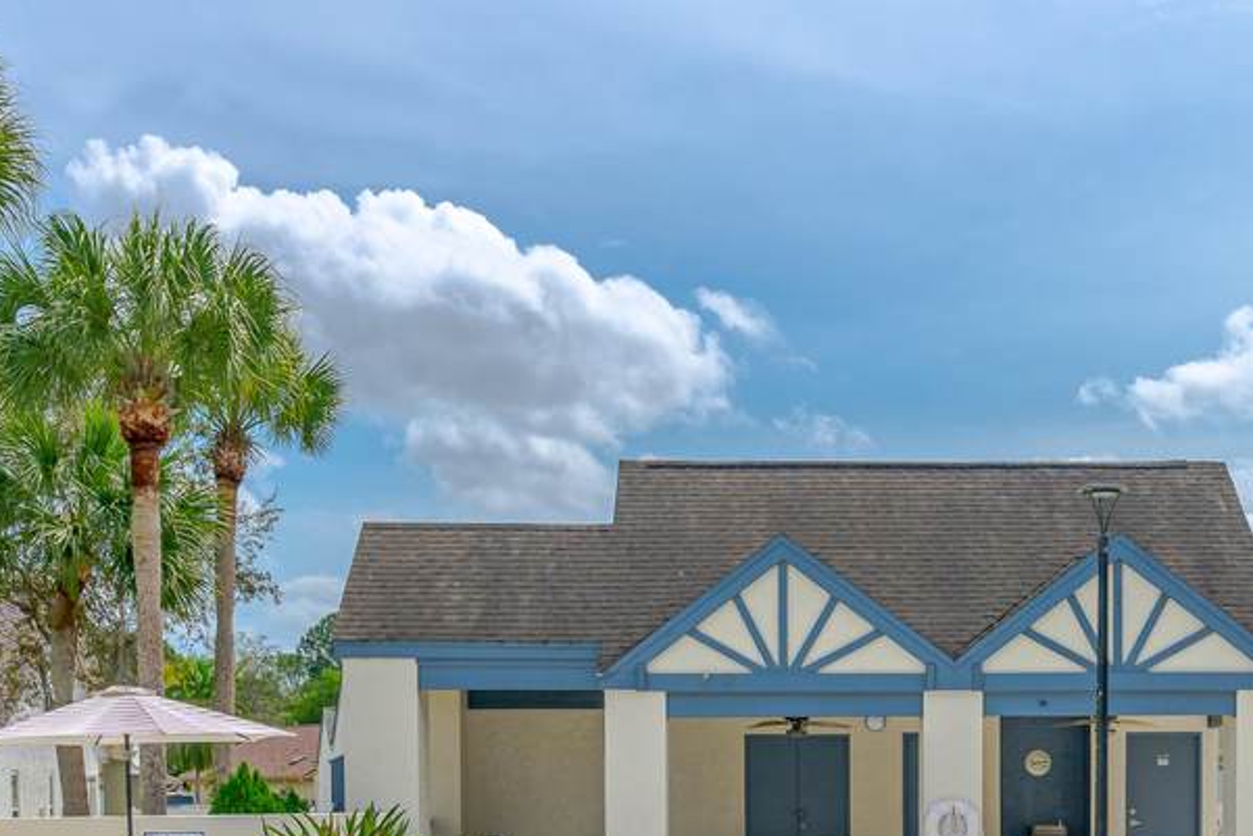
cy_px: 887
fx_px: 2019
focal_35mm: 58
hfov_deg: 34.1
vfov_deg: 22.3
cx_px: 853
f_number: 9
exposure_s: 1/1250
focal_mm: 27
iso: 320
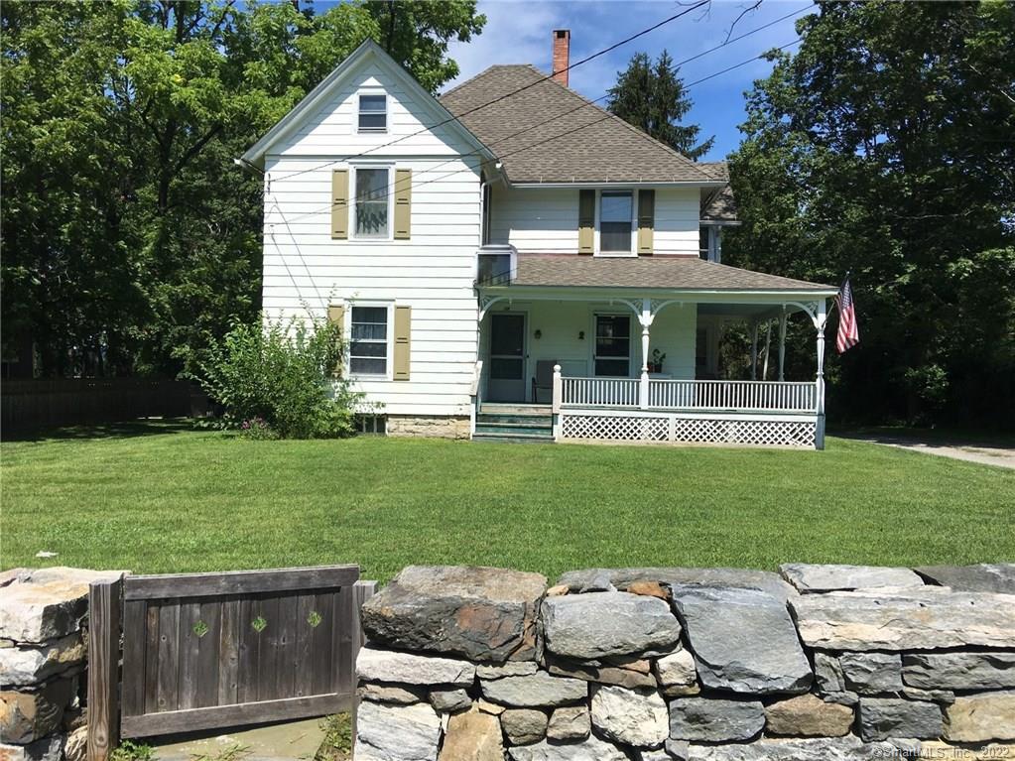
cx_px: 508
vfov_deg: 48.2
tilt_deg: +0.2
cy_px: 380
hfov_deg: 61.7
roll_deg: -3.2
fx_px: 850
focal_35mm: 29
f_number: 2.2
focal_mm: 4.15
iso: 25
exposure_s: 1/2198
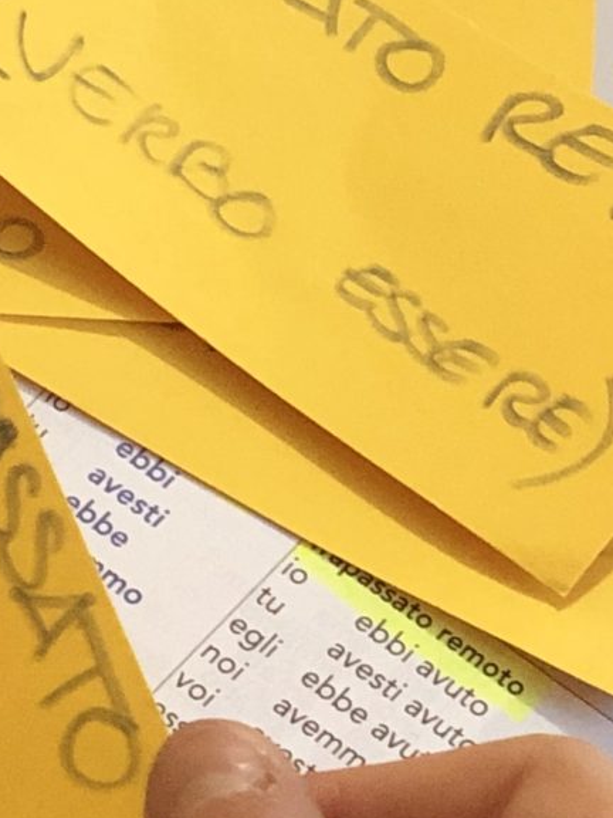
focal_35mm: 231
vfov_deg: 8.5
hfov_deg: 6.4
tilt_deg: -62.0
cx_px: -295
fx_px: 5454
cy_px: 812
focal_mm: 6
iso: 160
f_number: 2.4
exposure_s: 1/24
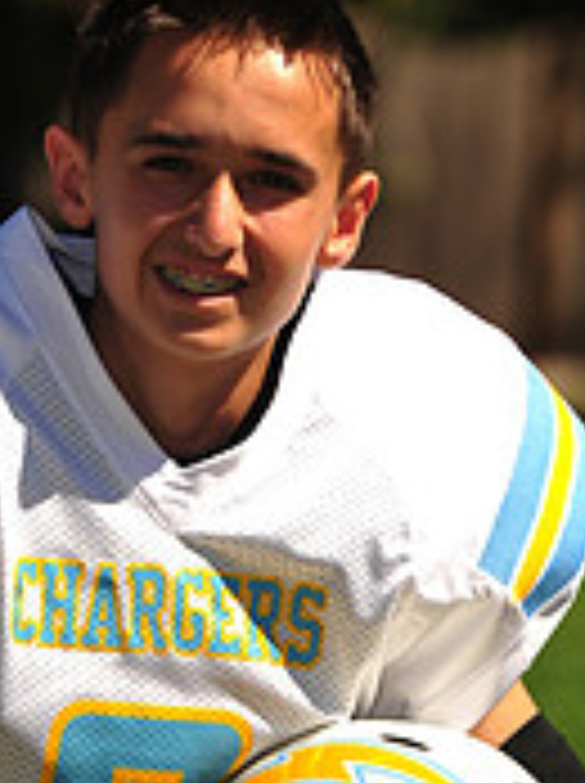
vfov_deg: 3.9
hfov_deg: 2.9
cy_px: 918
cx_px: 72
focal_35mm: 513
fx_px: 11588
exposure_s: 1/800
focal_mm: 160
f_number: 5
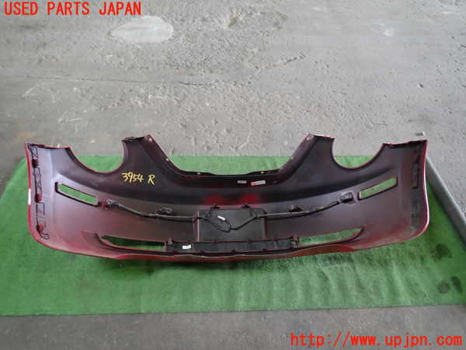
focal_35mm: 25
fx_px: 337
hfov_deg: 69.4
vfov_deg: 54.9
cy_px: 175
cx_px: 233
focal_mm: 4.5
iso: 250
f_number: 2
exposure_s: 1/30
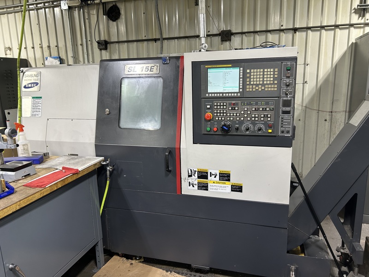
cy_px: 138
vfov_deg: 53.1
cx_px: 184
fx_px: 277
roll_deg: +2.0
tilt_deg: -12.8
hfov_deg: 67.3
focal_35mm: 26
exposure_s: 1/60
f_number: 1.5
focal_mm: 5.7
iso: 80
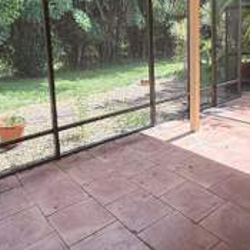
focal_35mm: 34
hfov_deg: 48.4
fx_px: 278
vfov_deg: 46.7
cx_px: 127
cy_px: 63
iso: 50
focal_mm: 2.22
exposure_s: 1/220
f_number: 2.2
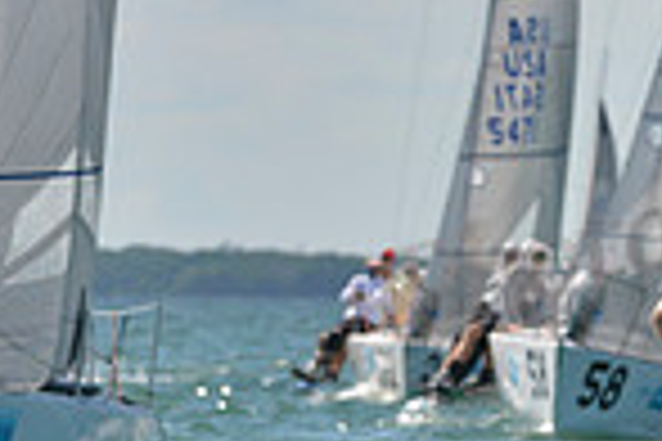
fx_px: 14544
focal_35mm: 791
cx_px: 1265
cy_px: 389
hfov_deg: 2.6
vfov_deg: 1.7
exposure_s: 1/1000
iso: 200
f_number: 7.1
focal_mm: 200
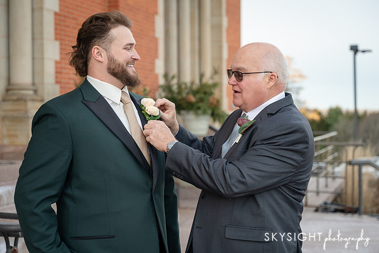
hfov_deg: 33.9
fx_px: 622
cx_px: 190
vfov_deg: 23.0
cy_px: 126
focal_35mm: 59
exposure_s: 1/2000
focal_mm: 58
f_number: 3.2
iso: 1250
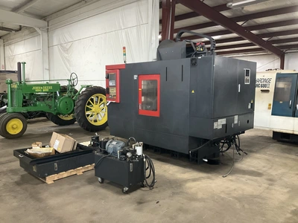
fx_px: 250
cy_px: 112
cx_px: 149
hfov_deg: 61.7
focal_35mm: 29
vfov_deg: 48.2
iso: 250
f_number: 1.8
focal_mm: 3
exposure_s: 1/60
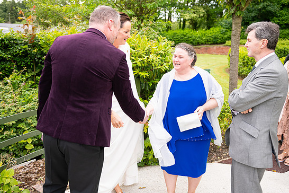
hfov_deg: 55.8
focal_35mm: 34
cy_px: 95
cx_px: 148
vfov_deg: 38.9
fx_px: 273
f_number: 3.5
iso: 250
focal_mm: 32
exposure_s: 1/1000
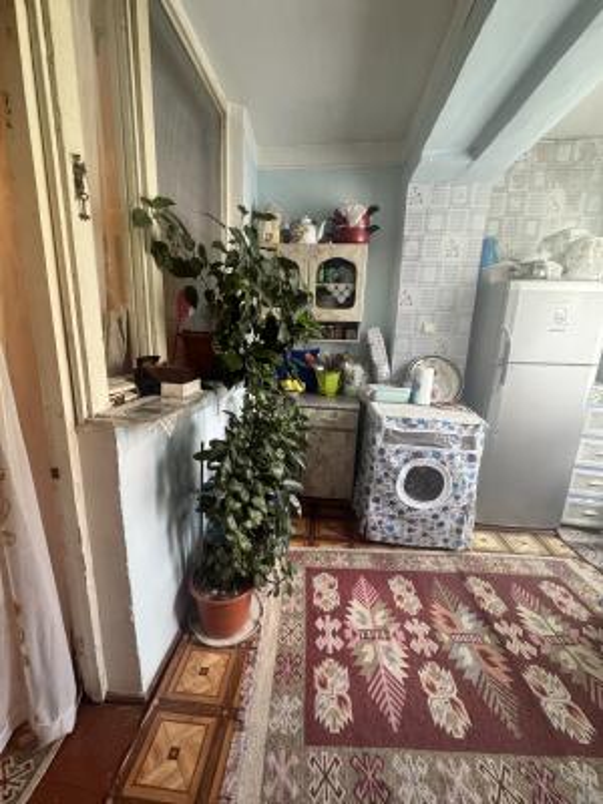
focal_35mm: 14
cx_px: 302
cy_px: 402
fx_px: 325
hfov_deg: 85.7
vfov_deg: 102.1
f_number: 2.2
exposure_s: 1/50
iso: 250
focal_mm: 2.22
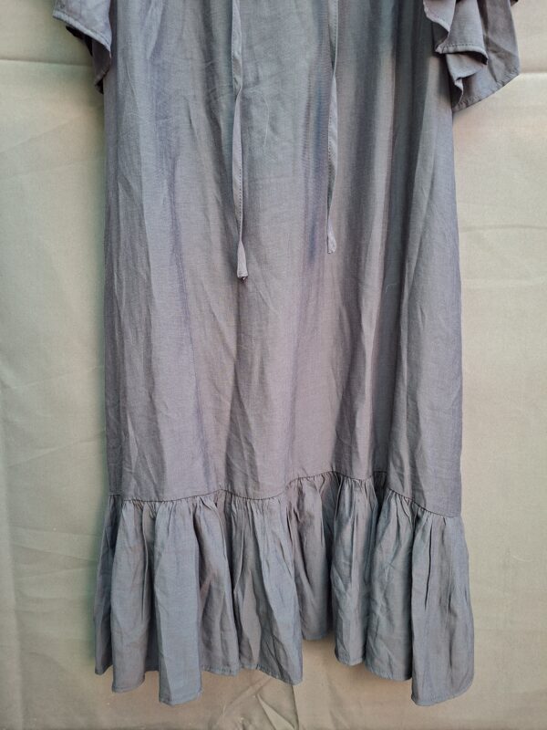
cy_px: 365
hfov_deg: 58.9
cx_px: 274
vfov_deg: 73.9
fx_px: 485
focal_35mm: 23
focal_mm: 5.54
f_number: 1.8
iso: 200
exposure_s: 1/50
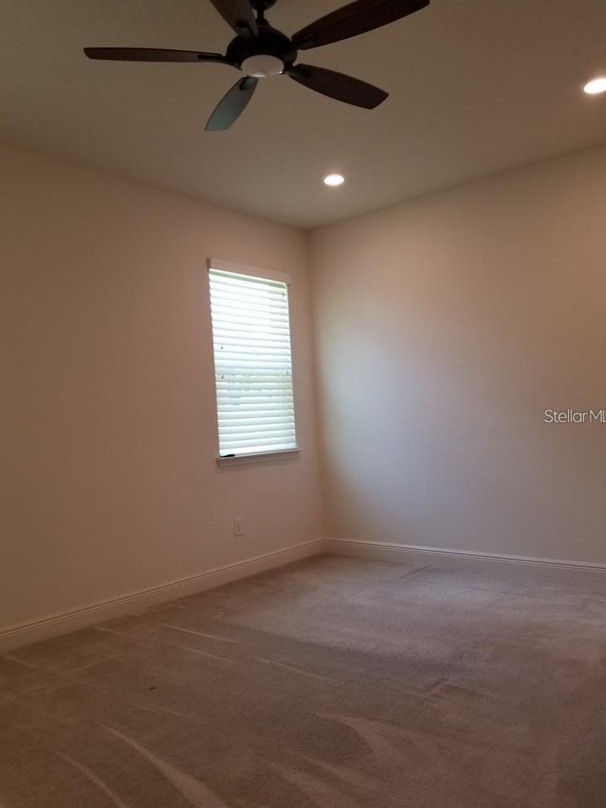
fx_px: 630
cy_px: 415
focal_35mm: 27
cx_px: 307
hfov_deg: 51.4
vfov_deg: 65.3
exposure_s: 1/60
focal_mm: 4.3
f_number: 1.7
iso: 64
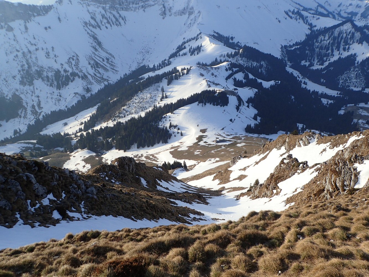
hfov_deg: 69.4
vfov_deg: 54.9
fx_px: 267
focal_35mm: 25
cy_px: 138
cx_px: 184
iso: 100
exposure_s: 1/125
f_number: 8
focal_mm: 4.5
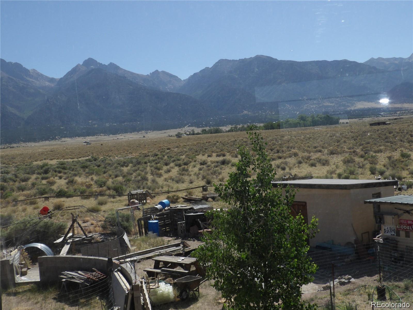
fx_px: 501
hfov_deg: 44.8
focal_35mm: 42
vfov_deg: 34.3
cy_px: 155
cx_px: 206
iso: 100
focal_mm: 7.6
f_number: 4.9
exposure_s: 1/597
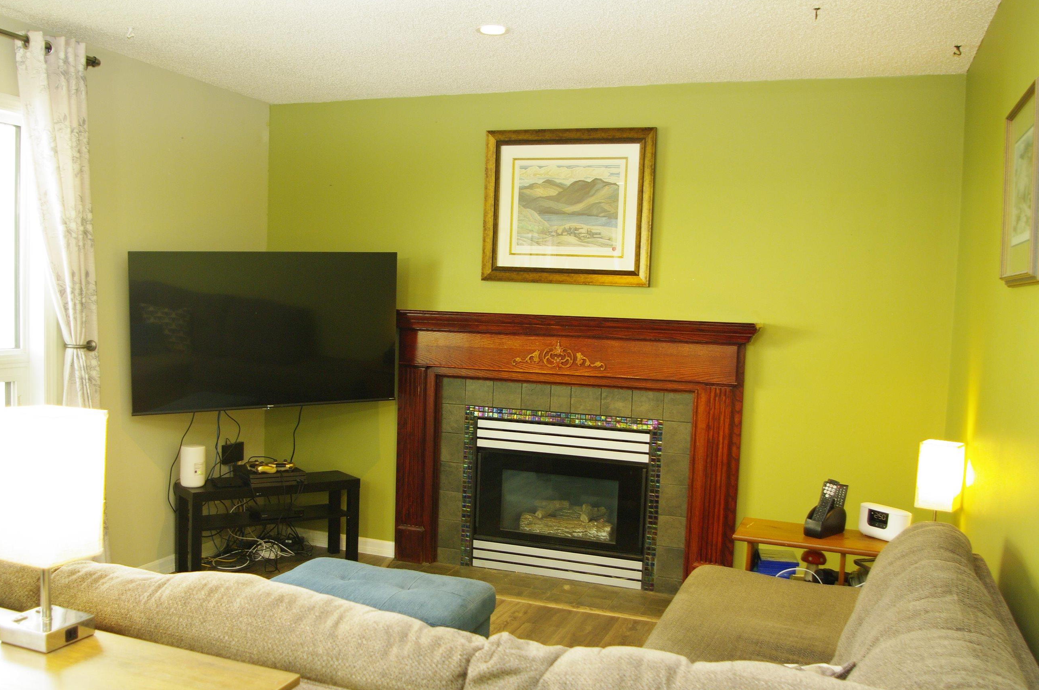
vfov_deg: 41.0
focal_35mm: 32
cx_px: 447
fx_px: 922
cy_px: 356
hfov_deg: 58.5
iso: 400
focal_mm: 18
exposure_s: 1/10
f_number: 3.5
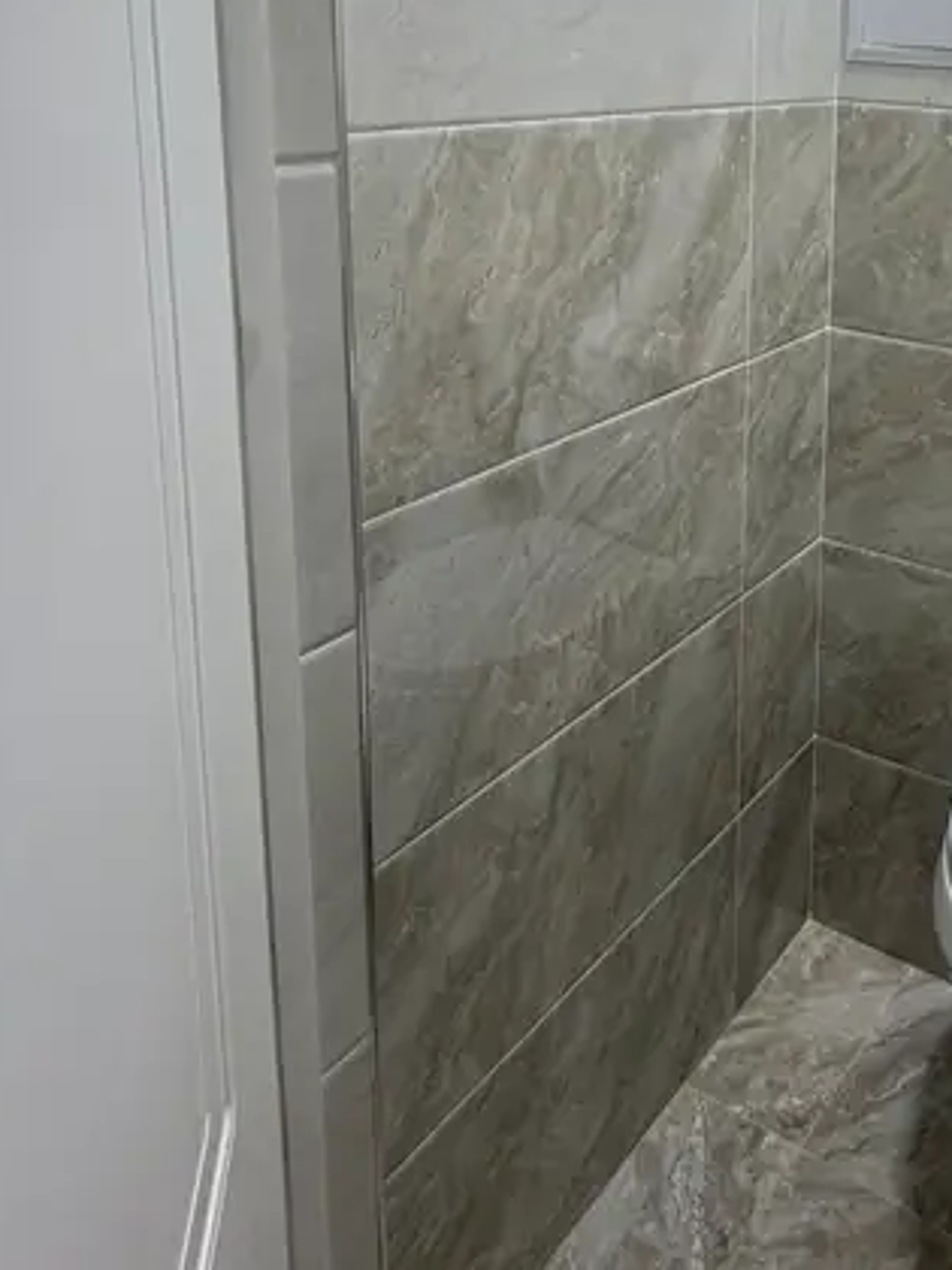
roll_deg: -2.6
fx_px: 1100
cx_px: 926
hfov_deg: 41.4
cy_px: 212
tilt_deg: -9.0
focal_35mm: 30
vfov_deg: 54.8
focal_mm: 2.22
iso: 80
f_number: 2.2
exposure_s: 1/100
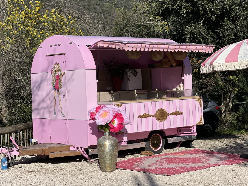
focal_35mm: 77
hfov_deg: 25.3
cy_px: 93
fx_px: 552
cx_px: 124
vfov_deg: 19.1
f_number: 2.8
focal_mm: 9
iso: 32
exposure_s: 1/1575
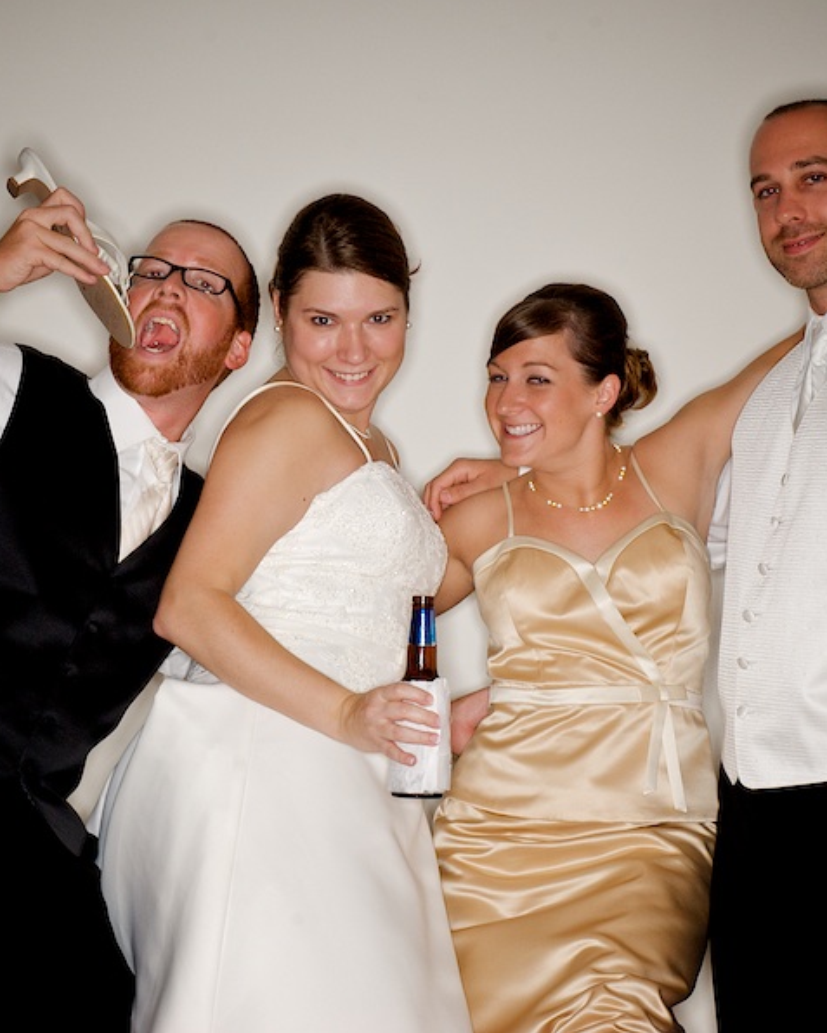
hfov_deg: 18.1
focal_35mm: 85
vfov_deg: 22.5
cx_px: 380
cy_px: 515
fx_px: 2600
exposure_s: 1/250
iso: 200
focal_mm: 40
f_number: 16
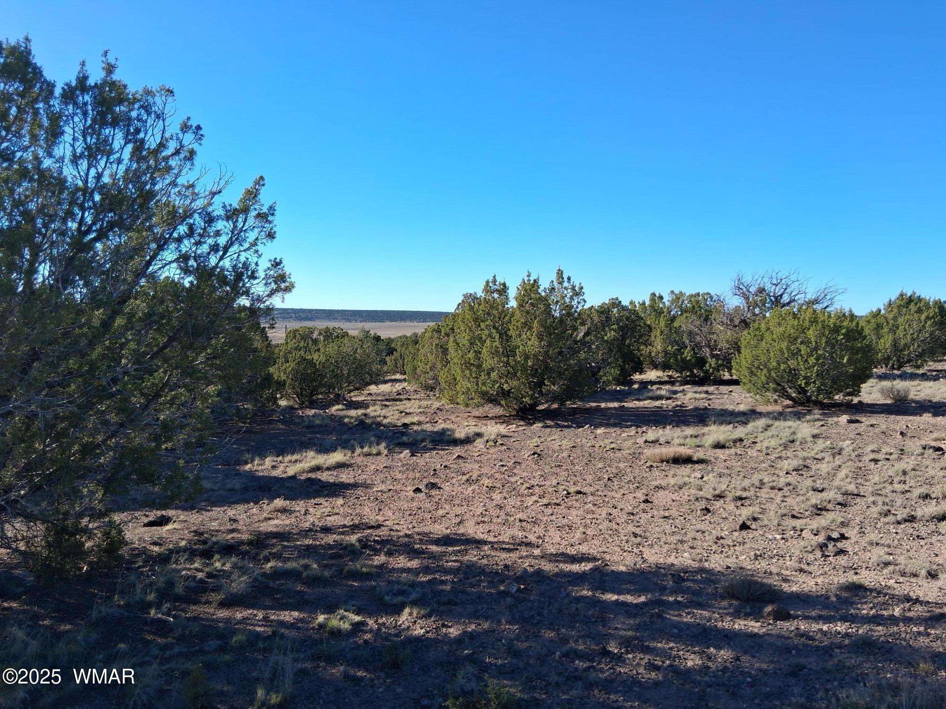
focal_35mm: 26
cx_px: 473
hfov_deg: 67.3
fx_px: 711
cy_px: 354
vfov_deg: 53.1
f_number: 1.8
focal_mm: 3.98
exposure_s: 1/405
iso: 25
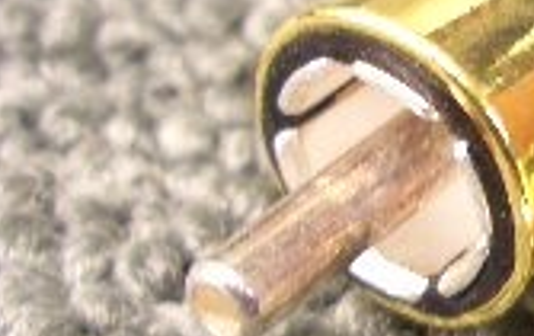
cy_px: 170
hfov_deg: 14.1
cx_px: 694
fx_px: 2070
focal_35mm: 142
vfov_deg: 9.3
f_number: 2.6
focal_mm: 5.8
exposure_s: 1/8
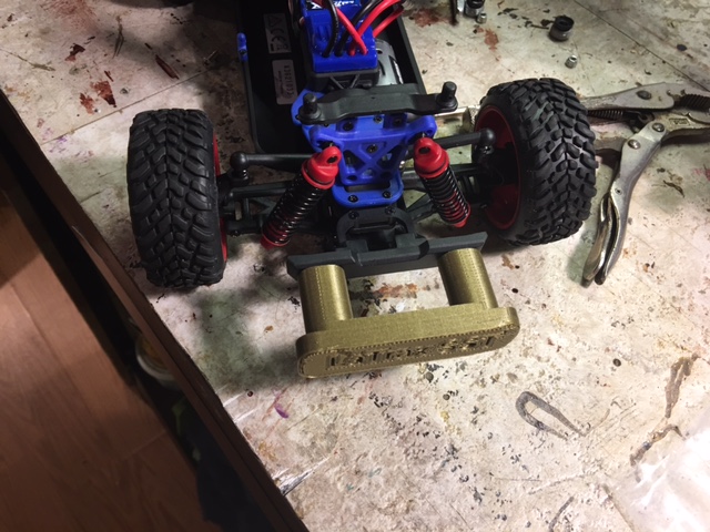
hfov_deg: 61.7
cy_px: 266
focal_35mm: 29
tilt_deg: -56.1
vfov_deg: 48.2
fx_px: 595
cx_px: 355
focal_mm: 4.15
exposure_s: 1/15
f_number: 2.2
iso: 40
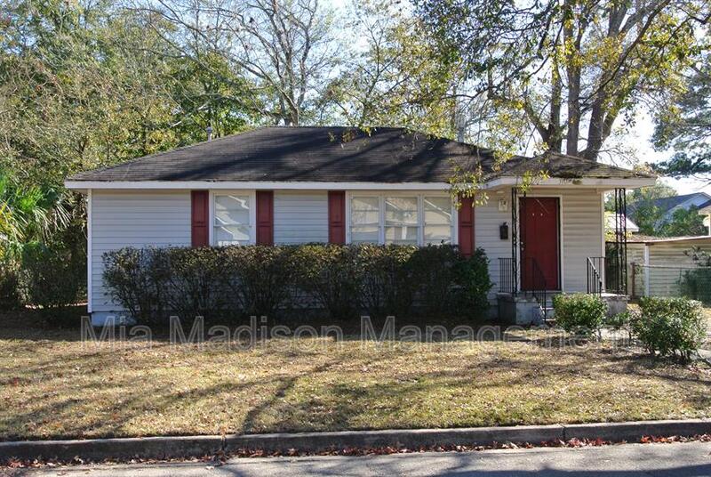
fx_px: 831
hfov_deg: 46.3
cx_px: 356
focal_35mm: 42
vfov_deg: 32.0
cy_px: 238
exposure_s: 1/60
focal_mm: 15.7
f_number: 8
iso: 100
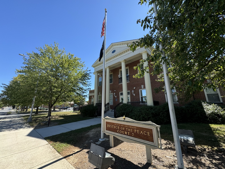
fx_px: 91
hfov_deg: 102.1
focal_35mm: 14
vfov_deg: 85.7
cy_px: 84
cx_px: 112
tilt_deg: +14.1
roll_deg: -0.2
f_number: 2.2
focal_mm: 2.22
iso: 40
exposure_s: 1/552
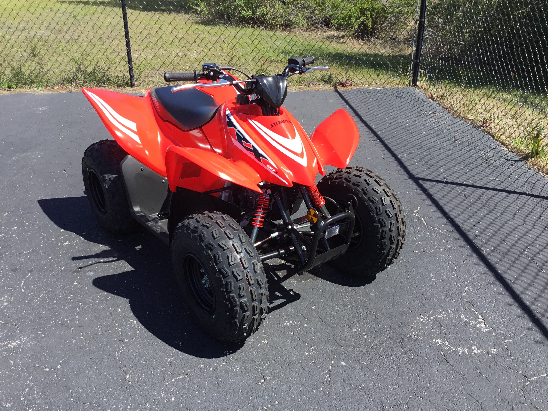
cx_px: 274
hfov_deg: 58.4
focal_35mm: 31
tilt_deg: -24.8
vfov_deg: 45.4
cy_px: 206
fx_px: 491
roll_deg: -0.3
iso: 25
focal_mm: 3.3
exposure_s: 1/631
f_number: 2.4
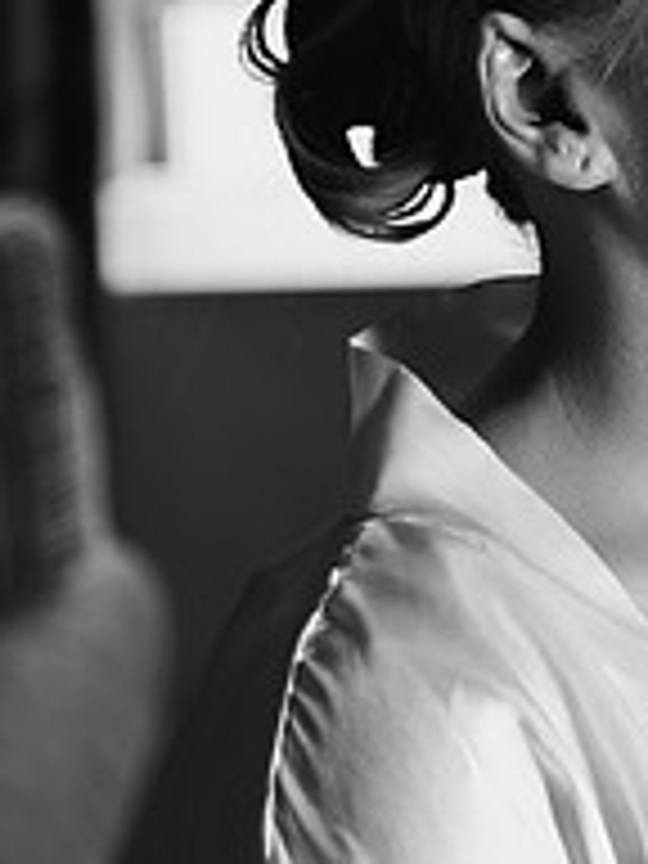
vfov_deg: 10.9
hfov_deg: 8.0
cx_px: 1138
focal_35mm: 180
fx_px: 4493
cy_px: 25
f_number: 3.5
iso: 800
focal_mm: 62
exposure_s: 1/400
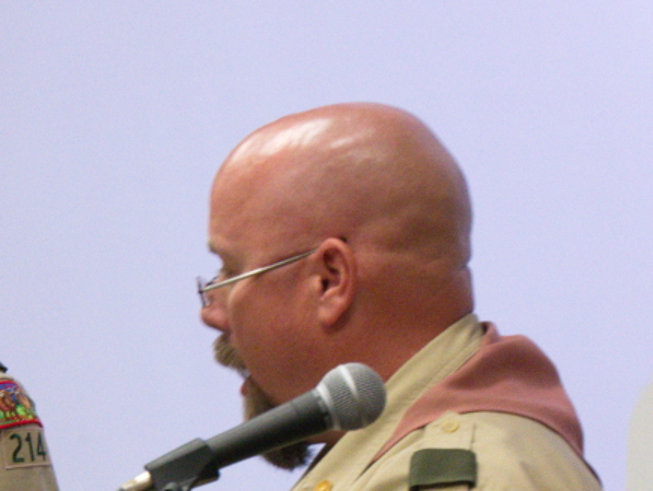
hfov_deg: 9.1
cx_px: 15
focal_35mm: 217
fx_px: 4096
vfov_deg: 6.8
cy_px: 517
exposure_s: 1/100
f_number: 4.9
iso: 3200
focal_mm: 46
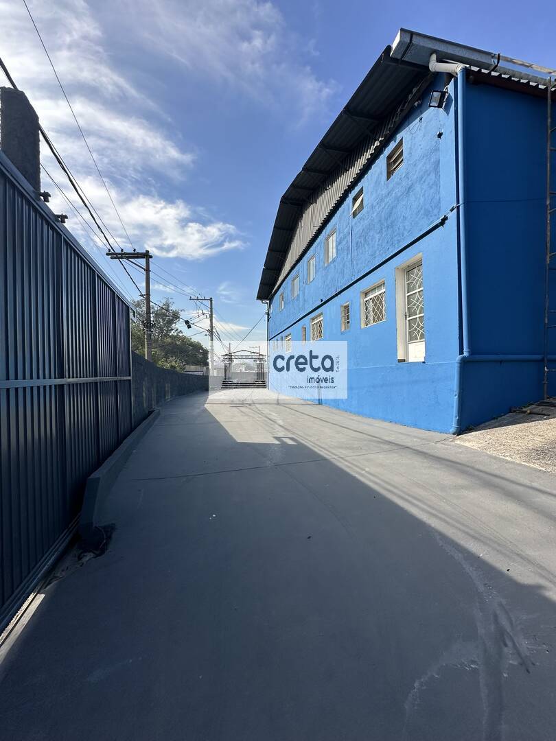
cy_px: 370
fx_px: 300
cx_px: 278
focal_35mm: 14
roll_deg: -0.4
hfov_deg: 85.7
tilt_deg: +1.2
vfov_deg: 102.1
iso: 40
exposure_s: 1/1125
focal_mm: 2.22
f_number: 2.2
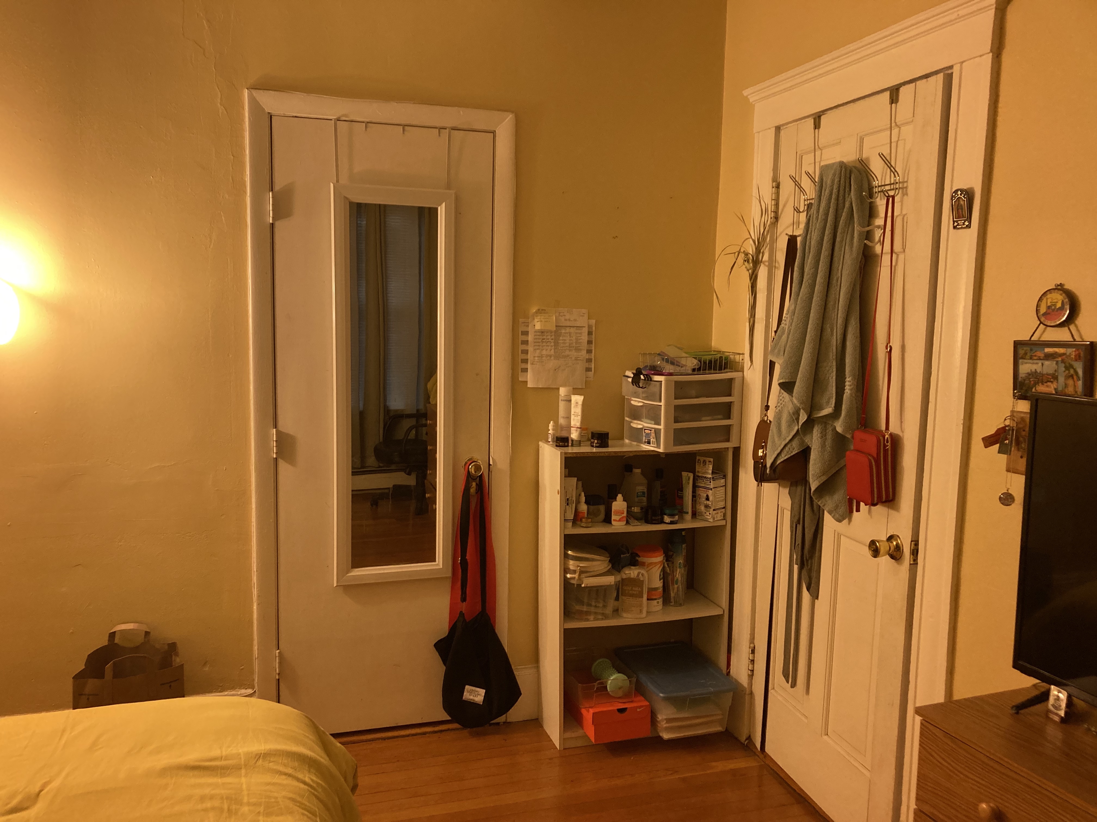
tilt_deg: -6.8
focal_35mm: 28
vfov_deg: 49.7
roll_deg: -0.3
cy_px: 411
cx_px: 548
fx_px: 887
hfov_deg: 63.4
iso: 160
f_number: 1.8
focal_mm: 3.99
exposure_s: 1/60
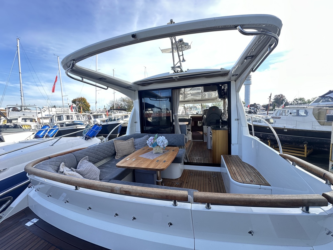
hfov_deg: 102.1
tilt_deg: -4.6
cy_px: 125
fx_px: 135
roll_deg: +1.8
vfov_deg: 85.7
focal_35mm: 14
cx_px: 166
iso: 40
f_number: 2.2
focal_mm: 2.22
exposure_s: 1/170
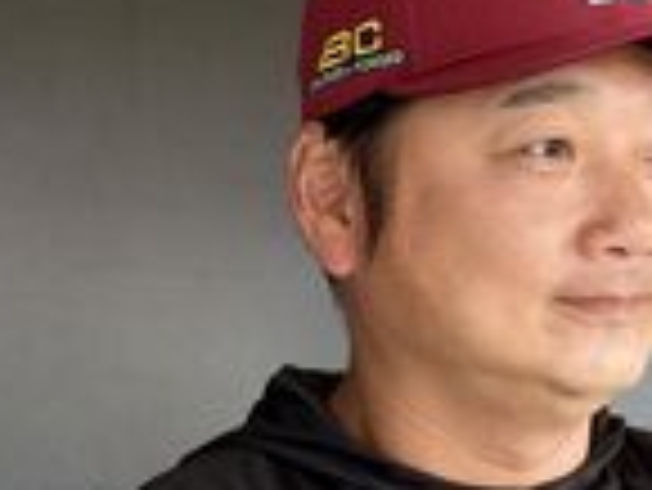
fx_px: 2488
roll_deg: -0.7
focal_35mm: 132
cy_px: 283
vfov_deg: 11.2
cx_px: 409
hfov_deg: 14.9
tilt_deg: +4.2
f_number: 1.78
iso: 160
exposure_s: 1/60
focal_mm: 6.76
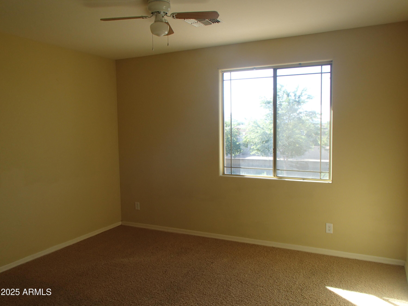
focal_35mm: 28
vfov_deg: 49.7
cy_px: 153
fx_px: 330
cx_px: 204
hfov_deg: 63.4
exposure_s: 1/60
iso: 100
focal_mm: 5
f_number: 3.9
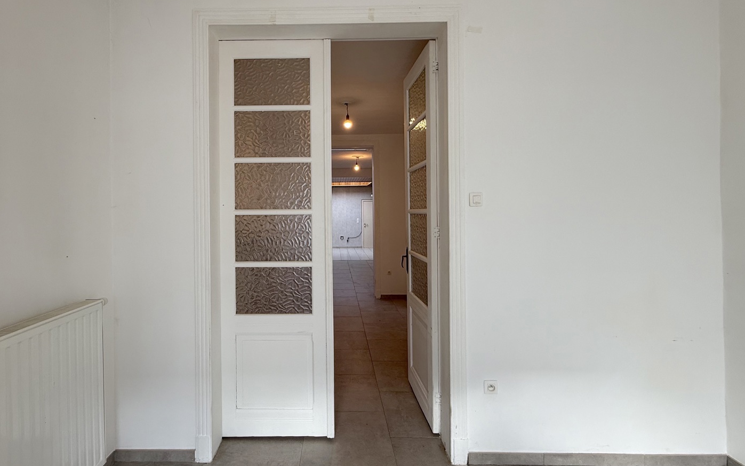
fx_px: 345
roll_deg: +0.1
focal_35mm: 17
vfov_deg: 67.9
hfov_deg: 93.9
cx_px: 329
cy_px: 212
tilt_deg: +0.1
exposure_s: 1/100
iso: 100
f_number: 2.2
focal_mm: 2.22
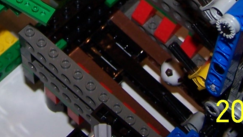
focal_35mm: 119
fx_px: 767
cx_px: 58
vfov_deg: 9.8
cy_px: -85
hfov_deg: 17.9
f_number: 2.8
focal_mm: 6.3
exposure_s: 1/60
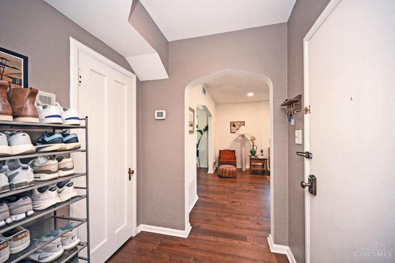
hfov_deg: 104.3
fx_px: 154
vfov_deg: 81.2
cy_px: 132
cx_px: 198
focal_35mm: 14
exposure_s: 1/60
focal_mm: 14
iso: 1100
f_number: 4
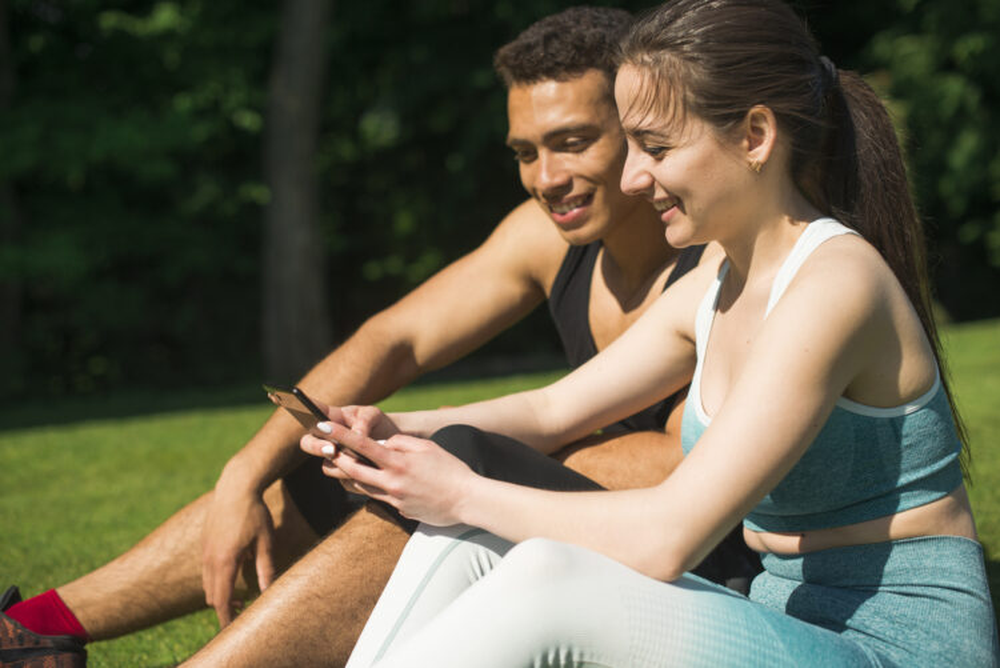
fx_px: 1390
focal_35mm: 50
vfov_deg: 27.0
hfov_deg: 39.6
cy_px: 334
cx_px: 500
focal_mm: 50
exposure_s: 1/3200
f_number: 2.8
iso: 320
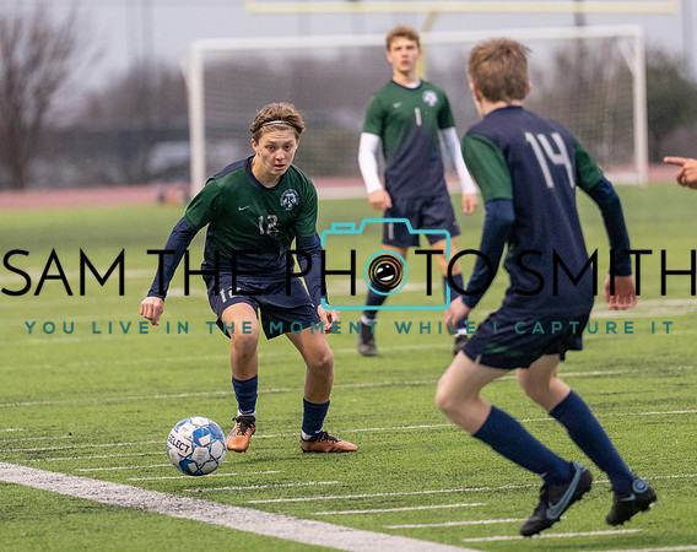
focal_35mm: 328
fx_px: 6743
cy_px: 204
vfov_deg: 4.7
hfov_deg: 5.9
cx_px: 293
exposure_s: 1/1250
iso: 3200
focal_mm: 200
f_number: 2.8
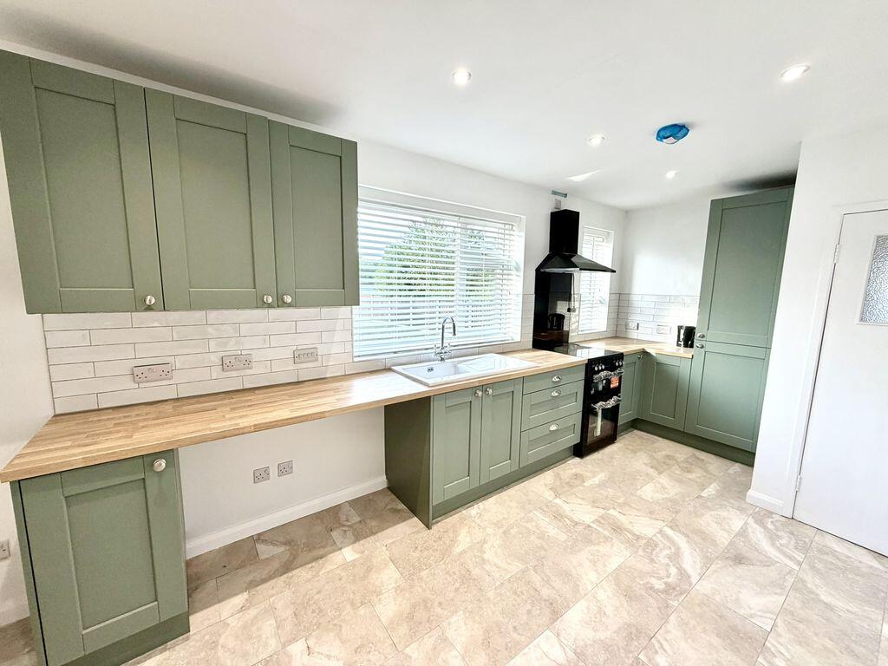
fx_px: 359
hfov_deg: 102.1
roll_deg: -0.6
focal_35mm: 14
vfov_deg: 85.7
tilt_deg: -7.6
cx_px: 444
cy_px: 333
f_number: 2.2
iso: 100
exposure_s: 1/121
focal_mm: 2.22
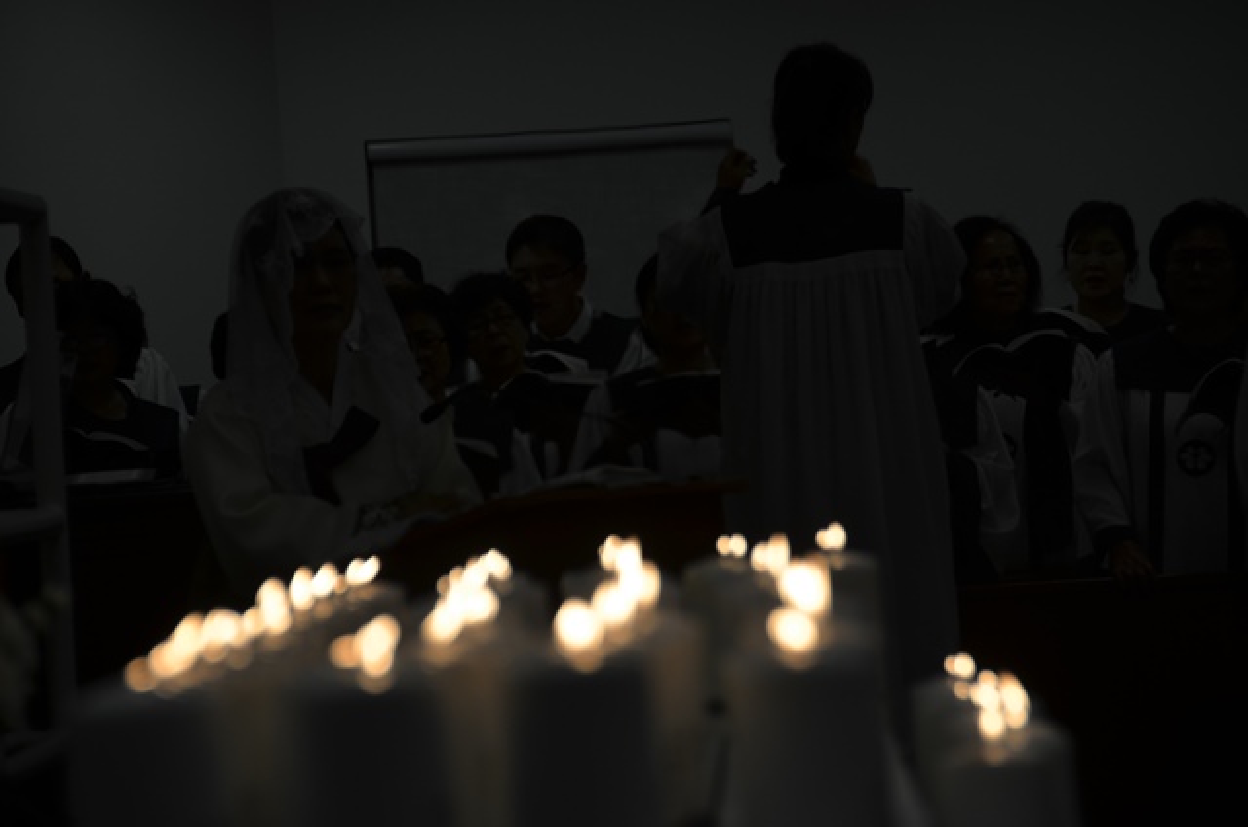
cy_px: 414
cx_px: 624
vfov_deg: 7.6
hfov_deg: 11.4
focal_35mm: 180
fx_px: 6228
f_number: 5.6
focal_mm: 120
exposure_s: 1/125
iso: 200
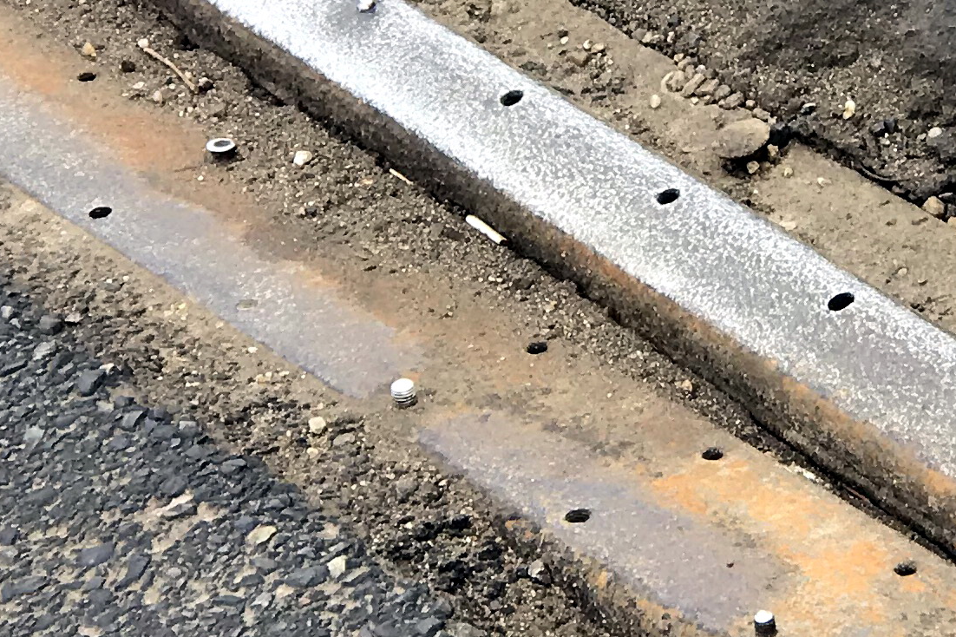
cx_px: 689
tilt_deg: -30.8
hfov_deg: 9.5
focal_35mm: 217
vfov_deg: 6.3
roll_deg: +20.6
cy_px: 76
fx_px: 5760
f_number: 2.8
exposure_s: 1/109
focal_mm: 6.6
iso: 20
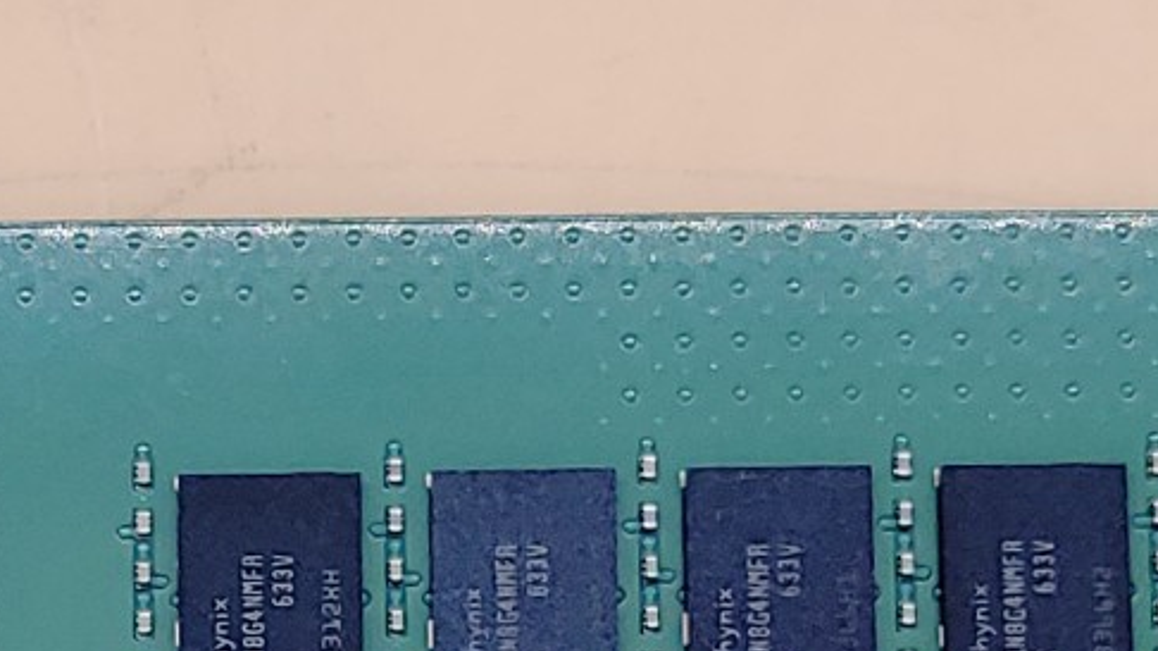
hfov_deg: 14.9
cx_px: 24
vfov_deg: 8.3
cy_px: 1056
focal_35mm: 142
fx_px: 4359
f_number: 1.8
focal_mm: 4.36
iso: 50
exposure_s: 1/116
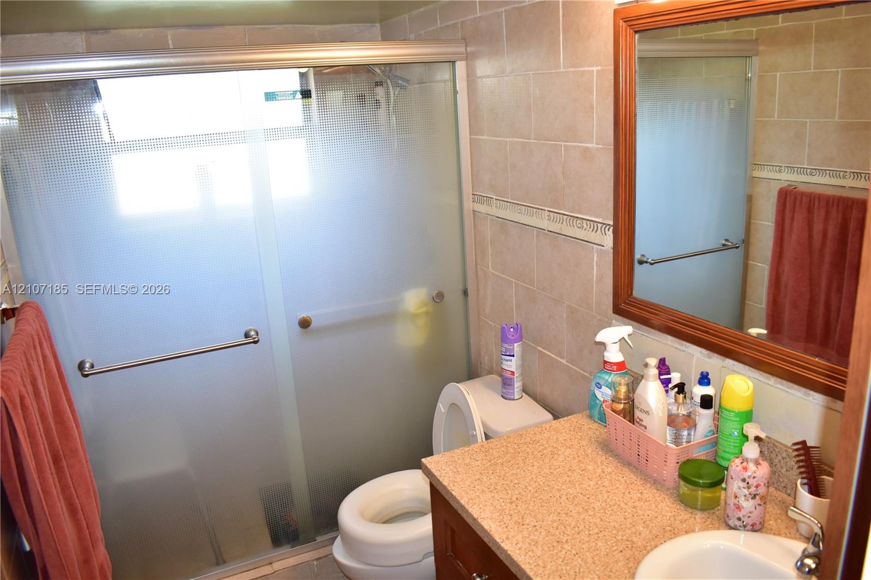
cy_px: 290
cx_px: 436
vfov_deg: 47.9
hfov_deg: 67.4
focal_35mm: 27
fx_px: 653
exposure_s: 1/60
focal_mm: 18
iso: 360
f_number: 4
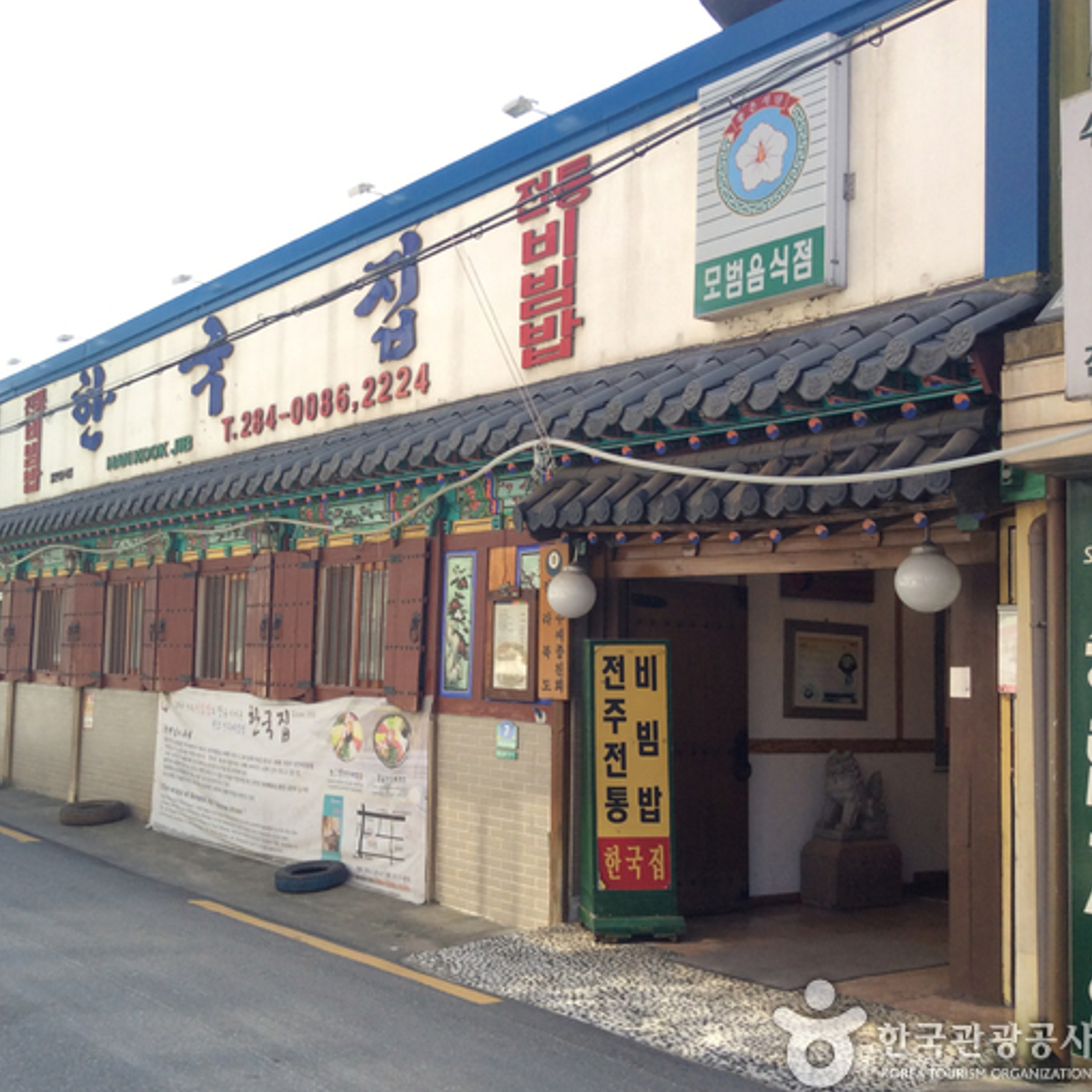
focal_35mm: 40
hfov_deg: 41.4
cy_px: 558
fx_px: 1428
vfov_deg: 41.9
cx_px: 377
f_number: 2.4
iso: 32
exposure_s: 1/338
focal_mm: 3.3
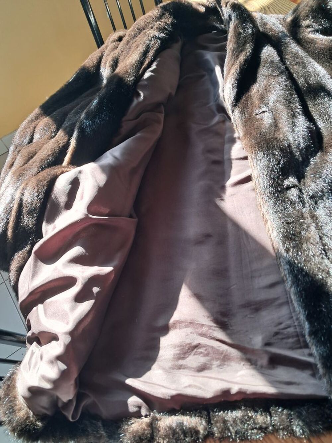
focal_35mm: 27
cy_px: 222
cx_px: 166
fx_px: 345
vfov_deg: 65.3
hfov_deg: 51.4
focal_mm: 4
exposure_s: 1/50
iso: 50
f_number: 1.8
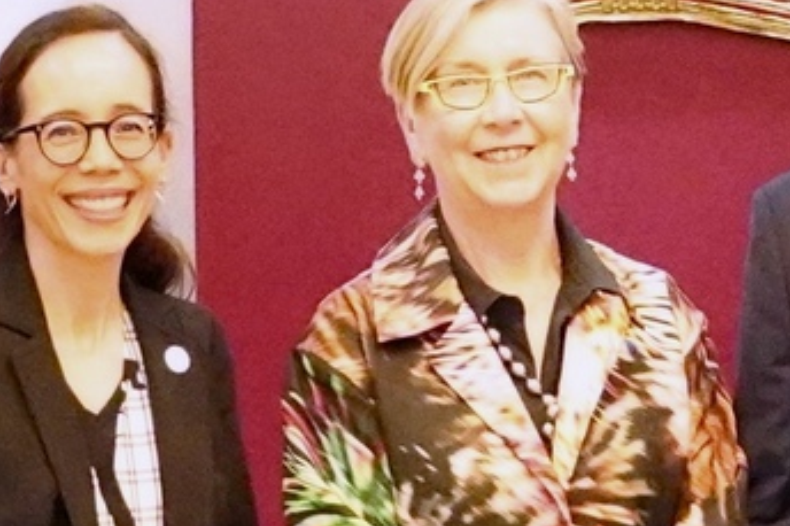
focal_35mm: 231
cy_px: 121
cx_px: 988
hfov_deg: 8.8
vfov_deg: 5.9
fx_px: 5067
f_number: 4
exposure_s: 1/500
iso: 25600
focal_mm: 31
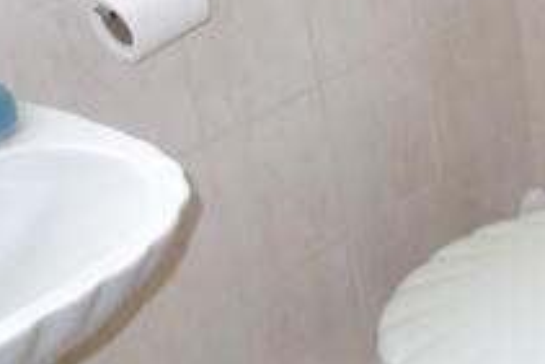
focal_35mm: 87
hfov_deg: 22.0
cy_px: 148
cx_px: 613
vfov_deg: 15.7
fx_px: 1318
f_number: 1.8
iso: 125
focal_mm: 10.4
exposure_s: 1/40
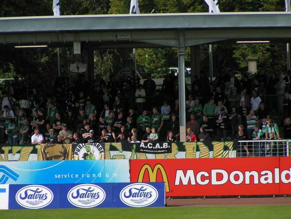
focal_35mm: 271
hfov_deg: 7.3
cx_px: 146
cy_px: 110
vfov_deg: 5.5
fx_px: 2278
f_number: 3.5
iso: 50
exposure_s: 1/1000
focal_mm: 41.4
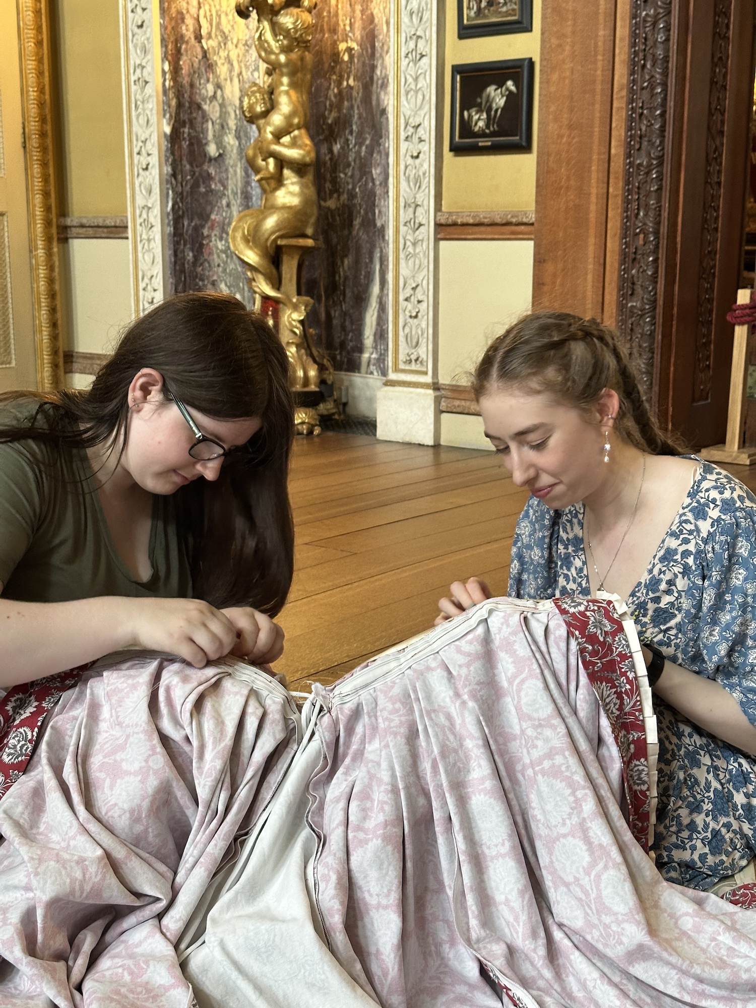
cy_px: 504
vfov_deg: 39.7
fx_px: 1398
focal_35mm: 48
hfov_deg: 30.3
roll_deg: -0.9
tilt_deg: -10.7
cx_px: 378
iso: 250
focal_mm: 6.86
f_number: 1.78
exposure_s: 1/33
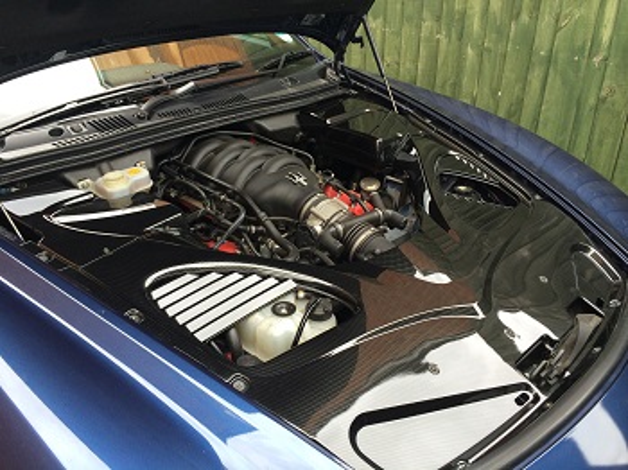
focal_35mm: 30
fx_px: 544
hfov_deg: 60.0
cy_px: 235
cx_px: 314
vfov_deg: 46.7
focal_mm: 4.12
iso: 64
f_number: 2.2
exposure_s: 1/120
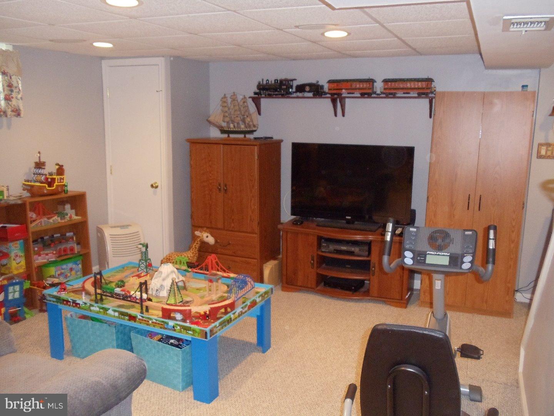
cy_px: 208
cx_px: 277
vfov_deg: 32.9
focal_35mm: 44
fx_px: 704
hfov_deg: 42.9
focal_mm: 6
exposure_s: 1/8
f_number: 3.5
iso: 400
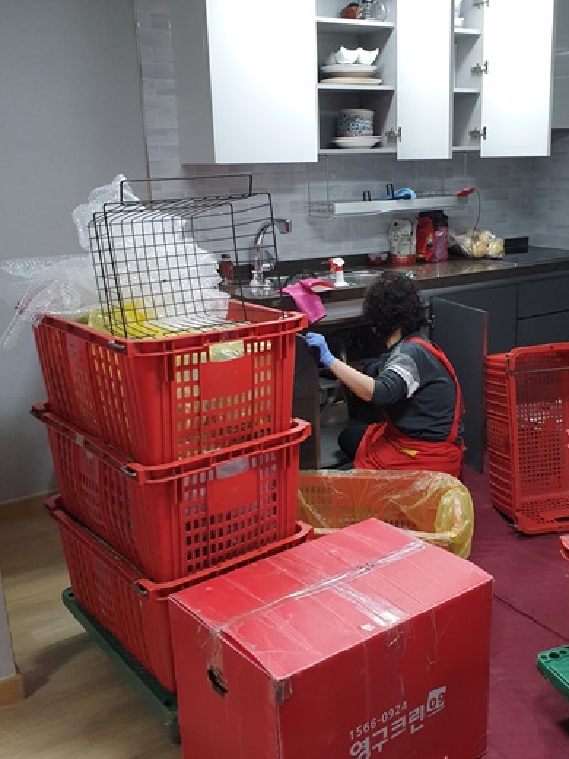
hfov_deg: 39.4
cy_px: 372
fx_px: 789
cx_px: 352
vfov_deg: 51.4
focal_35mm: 36
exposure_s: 1/120
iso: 320
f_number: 2.4
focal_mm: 4.3
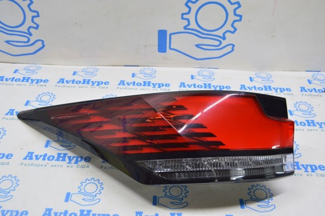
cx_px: 162
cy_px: 108
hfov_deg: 49.6
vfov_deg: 34.1
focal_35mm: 39
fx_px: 352
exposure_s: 1/20
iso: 400
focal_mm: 26
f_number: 5.6
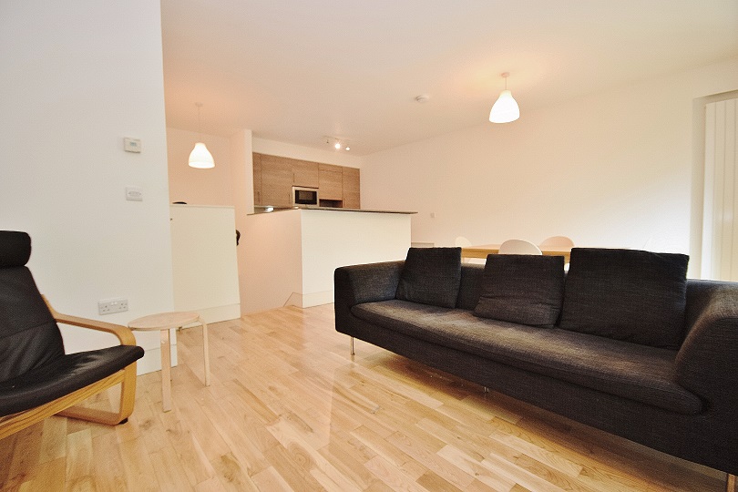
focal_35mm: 15
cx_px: 369
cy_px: 246
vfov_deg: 77.3
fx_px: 307
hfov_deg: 100.4
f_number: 4
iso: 100
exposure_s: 1/5
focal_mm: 10
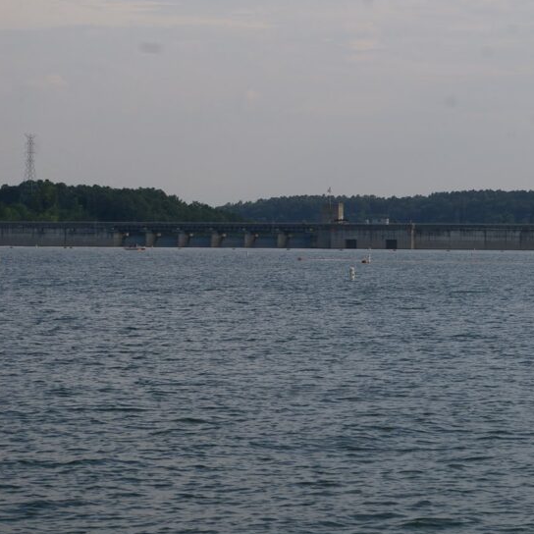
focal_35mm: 132
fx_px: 2300
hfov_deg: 13.1
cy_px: 206
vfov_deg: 13.2
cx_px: 499
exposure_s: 1/350
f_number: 11
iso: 200
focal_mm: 55
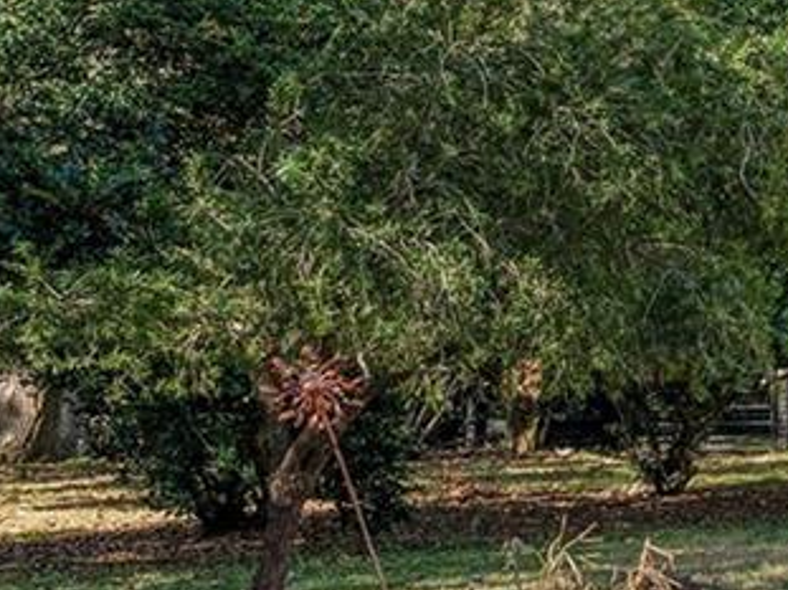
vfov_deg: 14.9
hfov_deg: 13.5
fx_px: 2264
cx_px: 1961
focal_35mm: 99
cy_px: 261
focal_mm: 20.1
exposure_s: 1/1600
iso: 400
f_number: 7.1
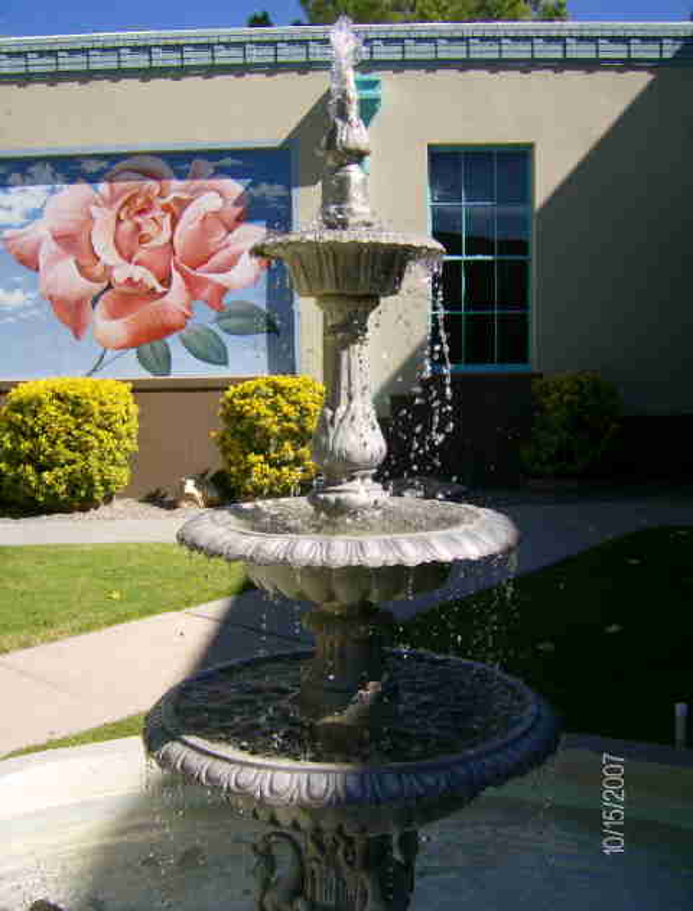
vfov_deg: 48.8
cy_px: 456
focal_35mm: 38
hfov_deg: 38.0
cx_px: 346
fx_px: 1005
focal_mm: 6.4
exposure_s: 1/661
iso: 100
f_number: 4.8
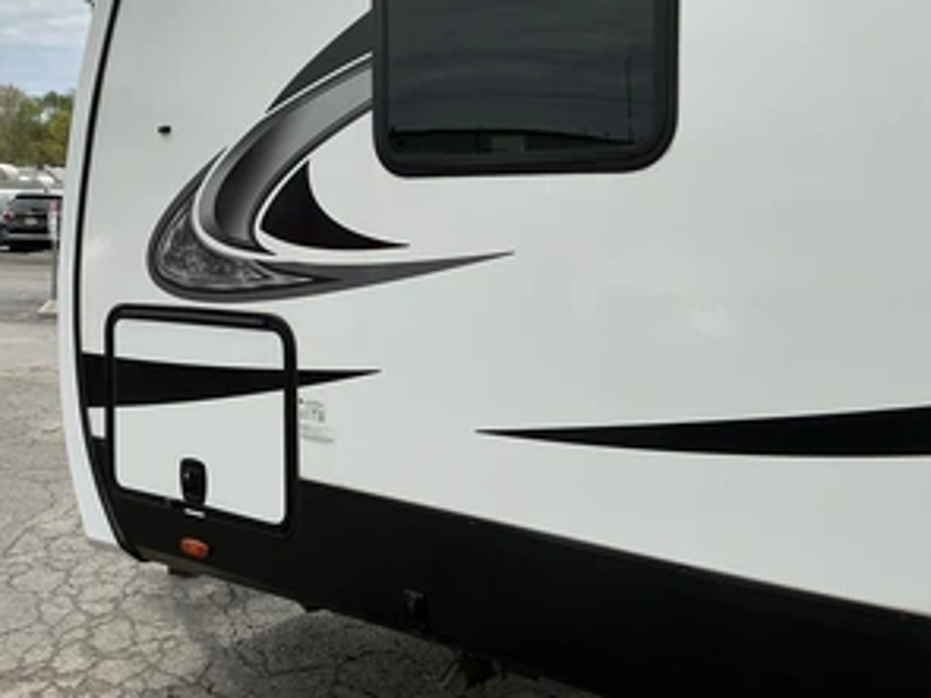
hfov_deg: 48.8
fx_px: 1022
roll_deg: -0.9
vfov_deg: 37.3
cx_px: 394
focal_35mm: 38
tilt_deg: +0.4
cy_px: 227
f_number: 1.8
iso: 25
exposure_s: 1/2538
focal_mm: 3
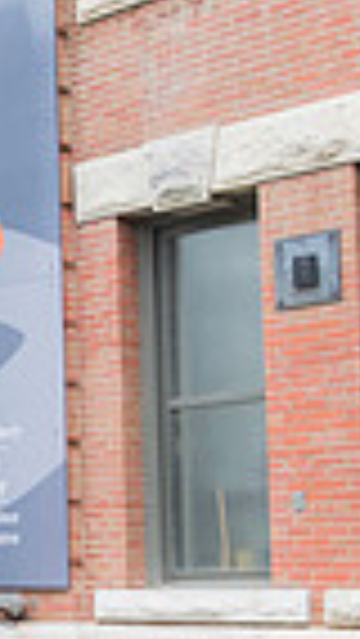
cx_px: -536
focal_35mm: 103
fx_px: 1746
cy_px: 497
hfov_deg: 10.1
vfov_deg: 20.5
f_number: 5.6
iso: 1250
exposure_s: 1/250
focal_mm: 24
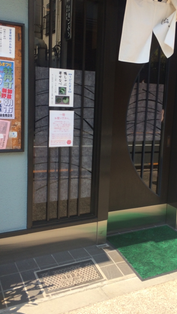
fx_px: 317
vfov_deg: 52.7
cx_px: 102
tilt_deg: -8.3
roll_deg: -0.7
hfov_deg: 31.2
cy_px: 145
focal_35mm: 38
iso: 32
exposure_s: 1/651
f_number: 2.2
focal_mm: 4.15
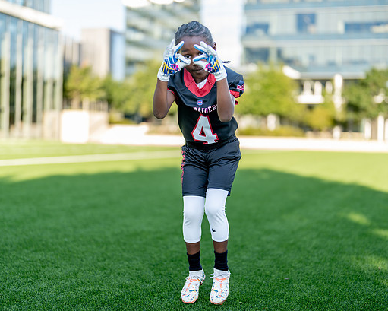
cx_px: 205
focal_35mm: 57
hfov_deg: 33.0
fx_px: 655
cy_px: 155
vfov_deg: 26.7
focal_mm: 50
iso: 100
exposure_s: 1/1000
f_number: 1.2
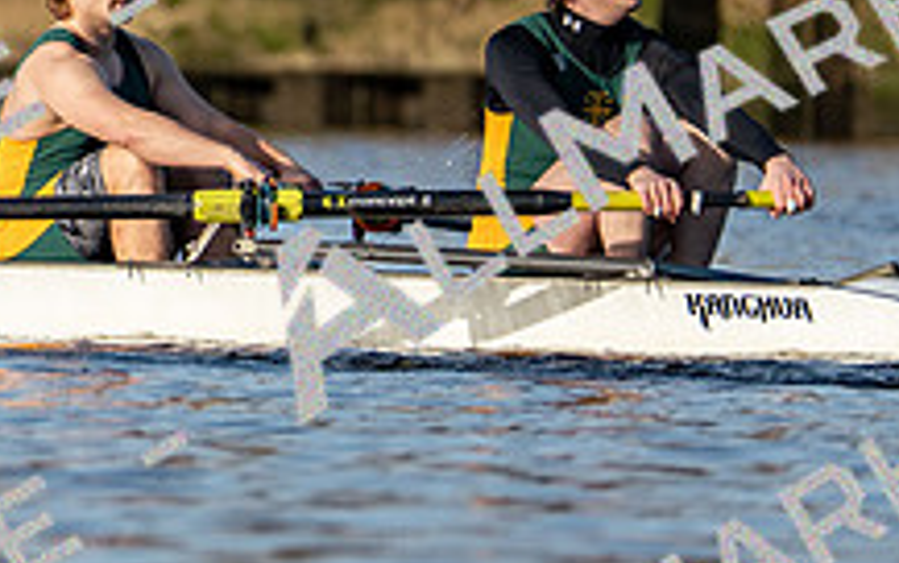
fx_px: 30429
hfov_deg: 1.7
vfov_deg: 1.1
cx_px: -79
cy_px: 31
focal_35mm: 1241
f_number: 6.3
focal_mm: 456
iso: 400
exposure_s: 1/2000
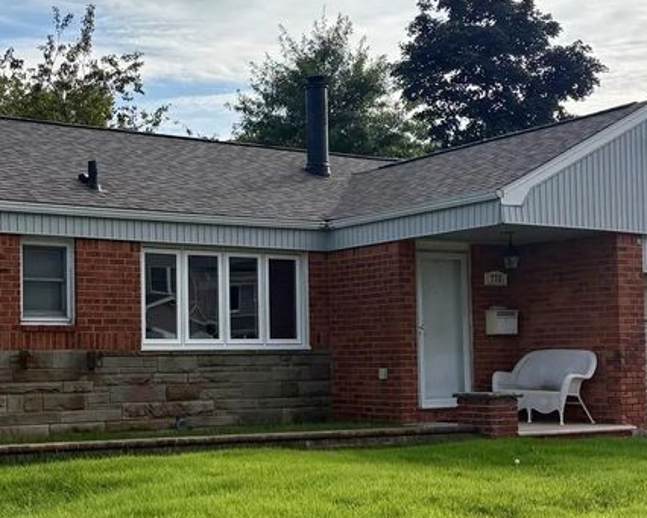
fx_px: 1168
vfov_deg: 25.0
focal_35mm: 61
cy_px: 295
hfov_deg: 30.7
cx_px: 205
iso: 64
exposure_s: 1/7813
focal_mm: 5.96
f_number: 1.6
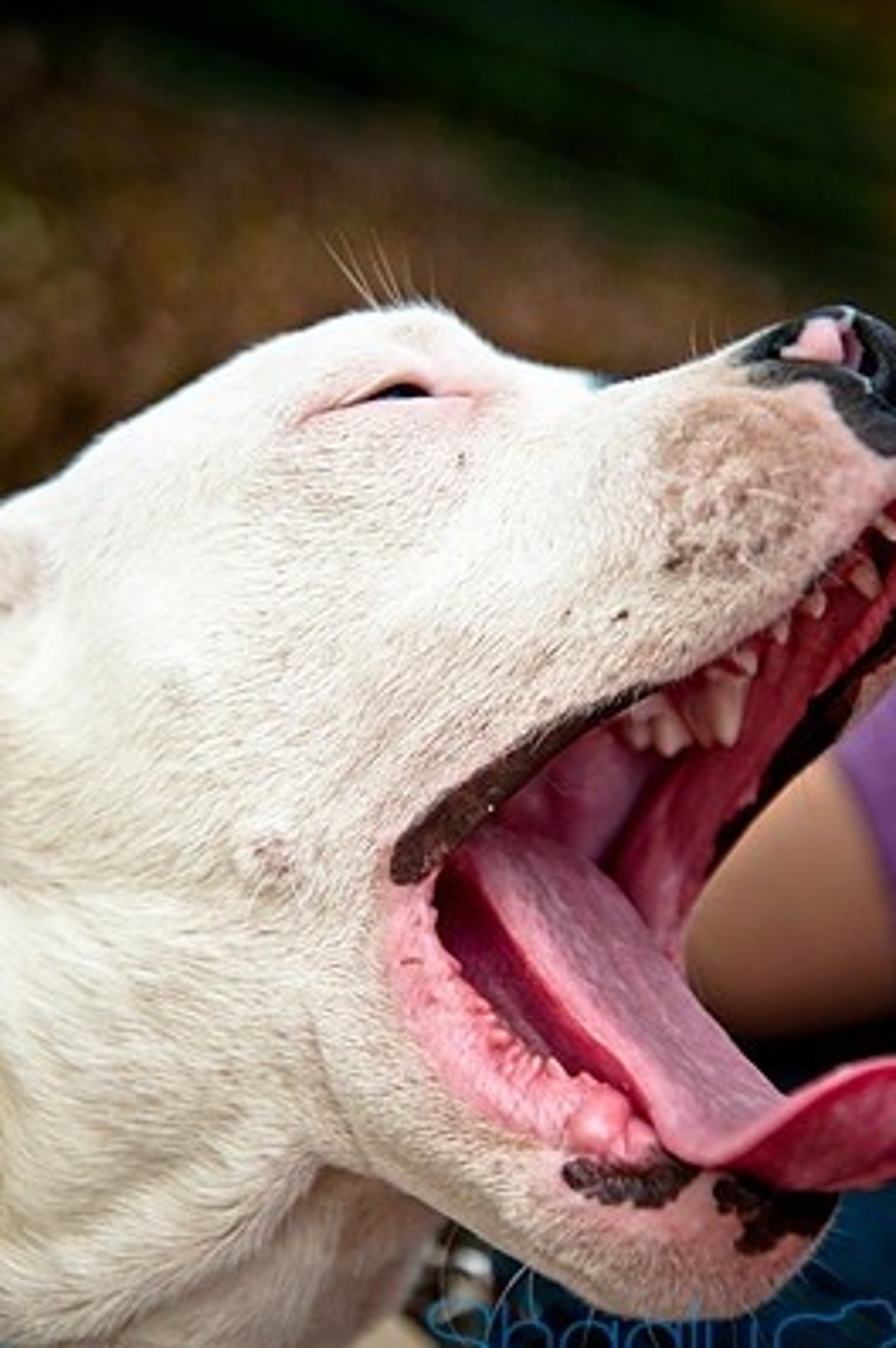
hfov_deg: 16.0
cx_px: 453
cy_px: 747
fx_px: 3179
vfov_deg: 23.9
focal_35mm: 85
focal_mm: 50
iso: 400
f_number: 2.8
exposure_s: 1/2500
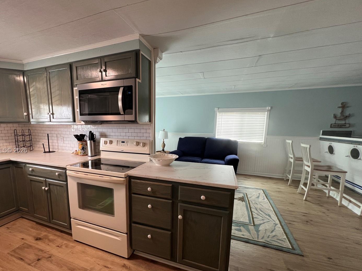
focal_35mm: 15
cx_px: 155
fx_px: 157
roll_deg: +0.1
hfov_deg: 97.5
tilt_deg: -9.9
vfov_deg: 81.4
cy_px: 151
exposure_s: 1/60
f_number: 1.8
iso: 125
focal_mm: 1.57
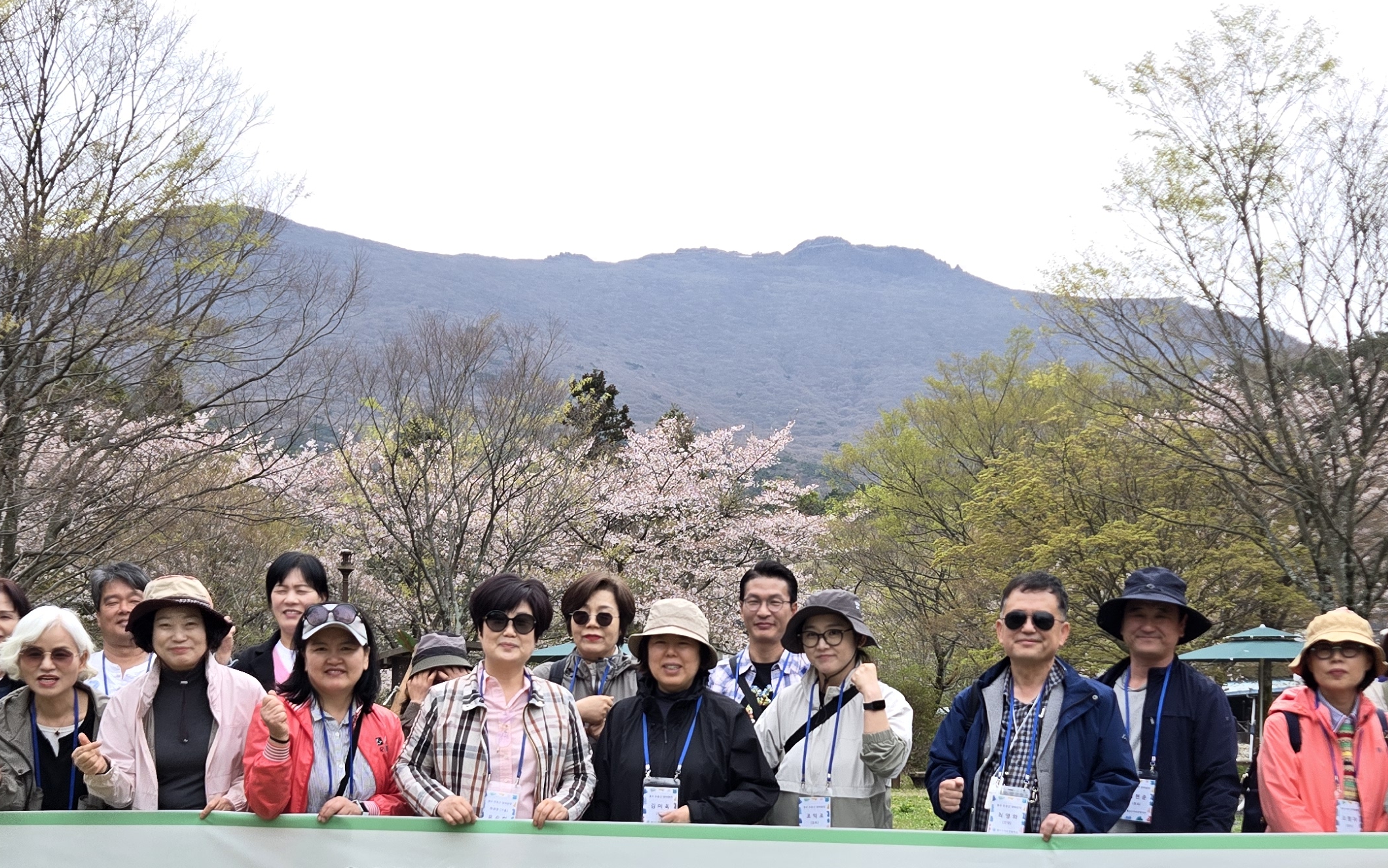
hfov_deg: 43.5
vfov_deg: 27.1
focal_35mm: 46
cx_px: 704
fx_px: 1740
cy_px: 771
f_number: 1.8
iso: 80
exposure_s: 1/2077
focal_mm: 5.4
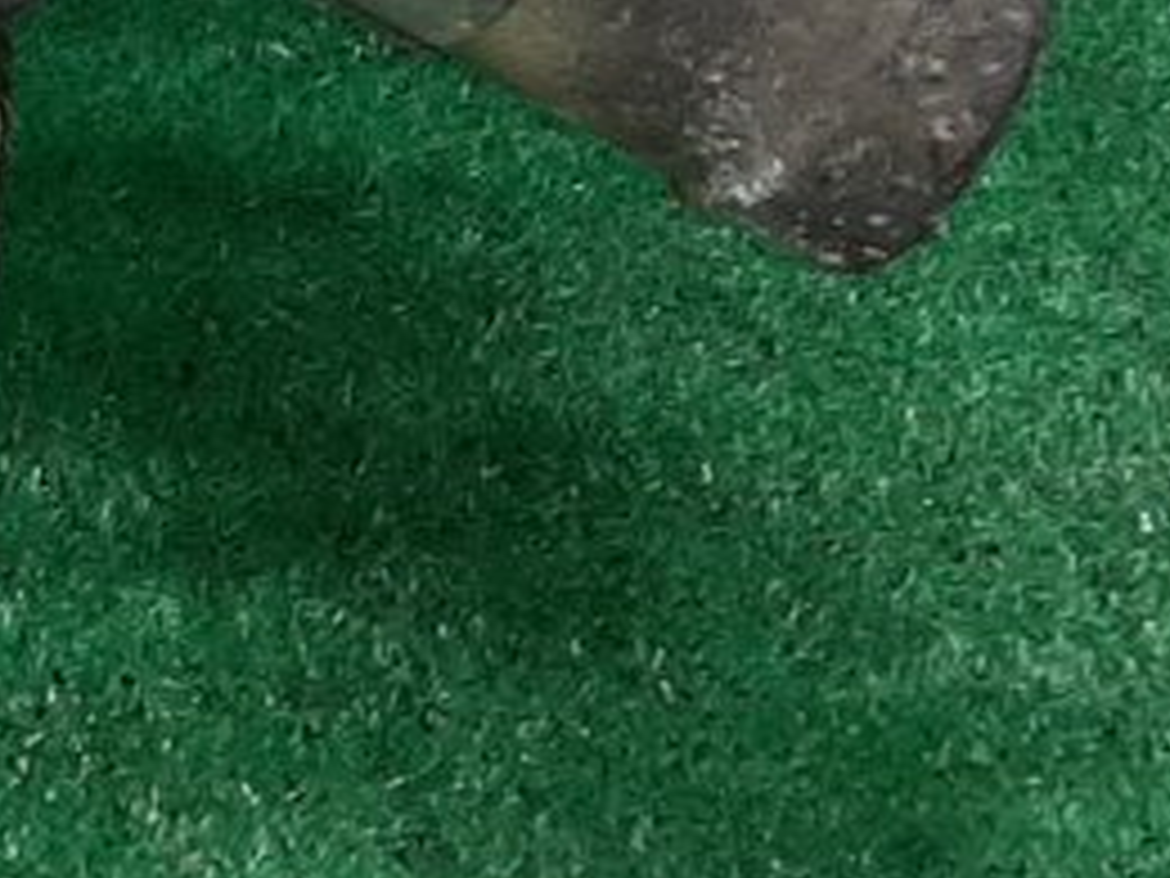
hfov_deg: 12.4
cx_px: -990
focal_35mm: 144
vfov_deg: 9.9
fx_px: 4867
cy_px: -531
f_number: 1.7
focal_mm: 3.93
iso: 241
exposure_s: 1/50
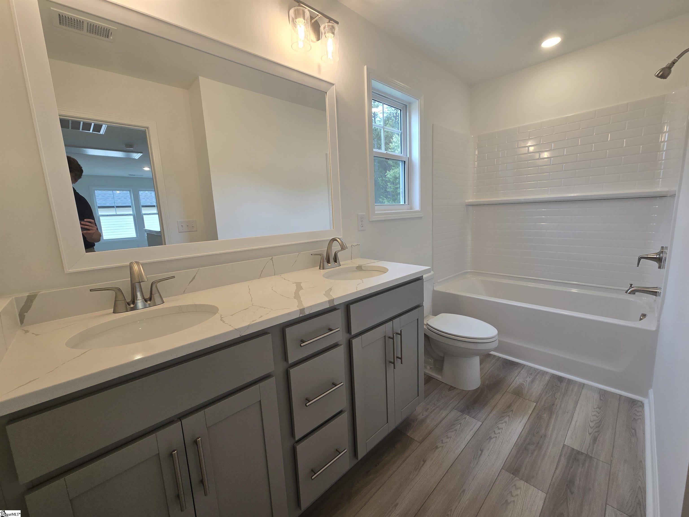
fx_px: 259
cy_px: 258
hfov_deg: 106.2
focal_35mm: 13
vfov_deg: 89.9
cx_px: 344
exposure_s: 1/120
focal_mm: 2.2
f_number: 2.2
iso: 64
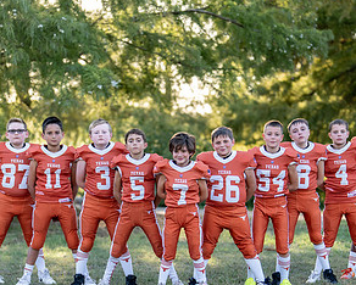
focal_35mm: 119
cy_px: 224
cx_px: 176
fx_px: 1255
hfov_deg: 16.1
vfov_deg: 12.9
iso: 100
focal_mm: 50
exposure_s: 1/1000
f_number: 1.2
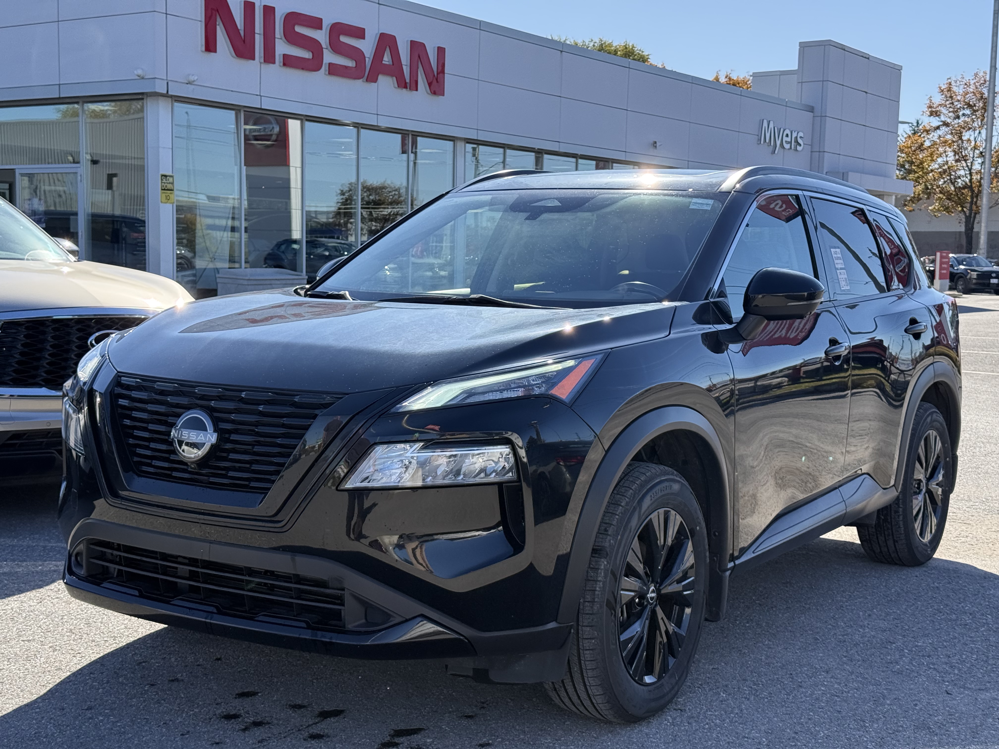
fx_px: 1385
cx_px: 500
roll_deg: -1.3
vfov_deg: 30.3
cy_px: 374
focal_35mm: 48
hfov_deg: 39.7
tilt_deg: -4.8
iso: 100
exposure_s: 1/2088
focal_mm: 6.76
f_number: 1.78
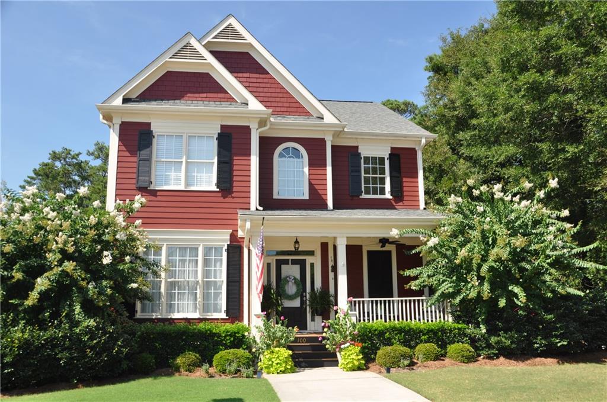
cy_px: 201
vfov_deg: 39.8
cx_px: 304
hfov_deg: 57.3
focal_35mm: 33
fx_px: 555
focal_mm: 22
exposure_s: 1/80
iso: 200
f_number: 9
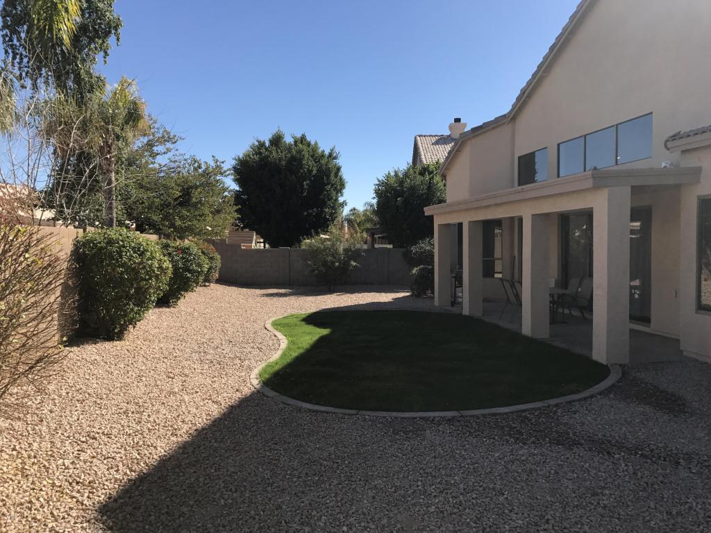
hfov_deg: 63.4
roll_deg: +0.7
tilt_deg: -0.2
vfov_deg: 49.7
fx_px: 575
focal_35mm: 28
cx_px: 356
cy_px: 266
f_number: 1.8
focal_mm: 3.99
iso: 20
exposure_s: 1/1996
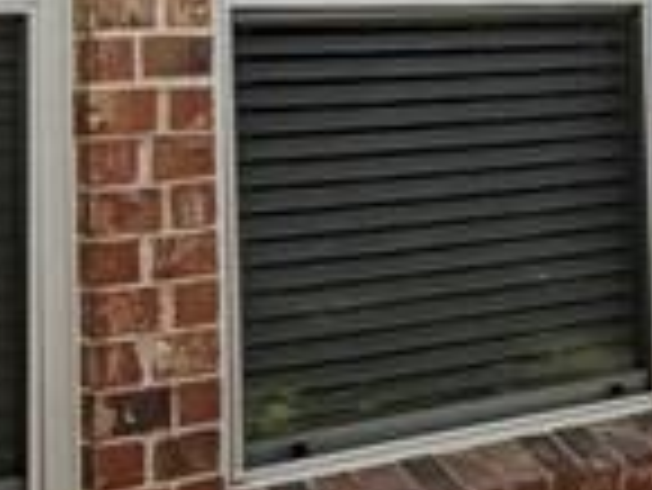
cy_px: -85
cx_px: 1007
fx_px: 1866
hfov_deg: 17.6
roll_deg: +3.8
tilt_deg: +5.1
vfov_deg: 14.5
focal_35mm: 99
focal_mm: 2.22
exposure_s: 1/293
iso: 50
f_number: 2.2
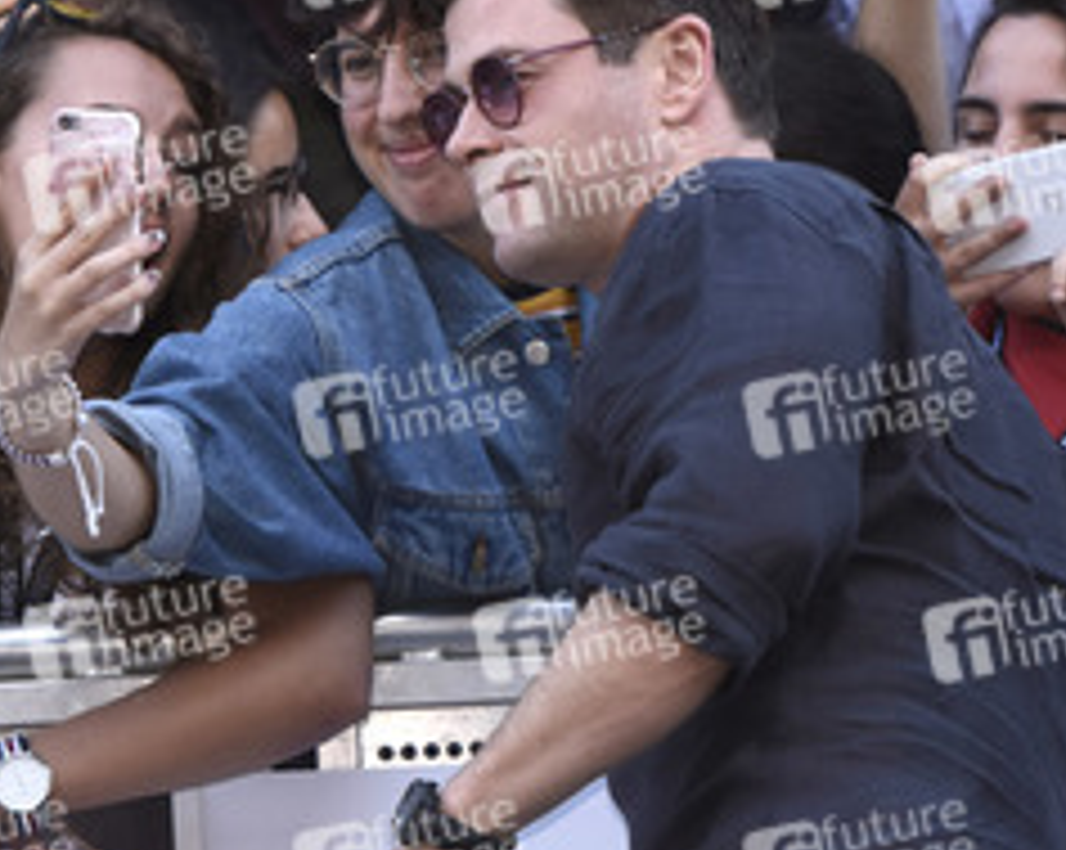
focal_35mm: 429
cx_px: 470
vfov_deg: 3.6
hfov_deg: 4.5
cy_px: 517
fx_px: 13518
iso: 640
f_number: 3.5
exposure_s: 1/1250
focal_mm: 160
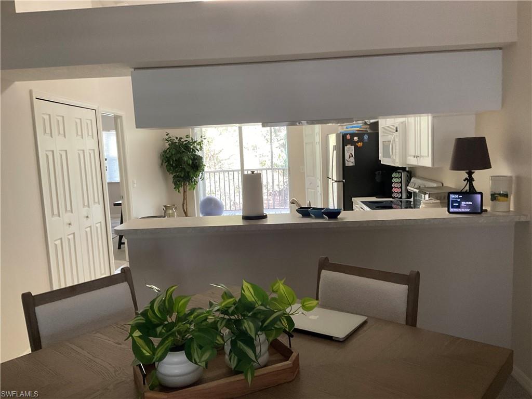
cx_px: 266
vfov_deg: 48.2
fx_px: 446
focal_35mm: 29
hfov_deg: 61.7
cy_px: 200
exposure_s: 1/60
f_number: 1.8
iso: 200
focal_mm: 3
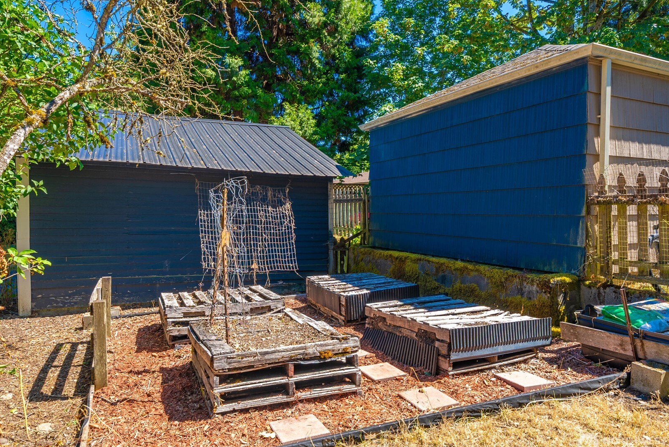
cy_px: 224
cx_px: 327
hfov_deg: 81.2
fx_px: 390
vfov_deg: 59.6
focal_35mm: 21
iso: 80
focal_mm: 20
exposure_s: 1/40
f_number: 7.1
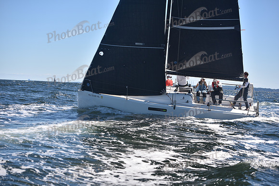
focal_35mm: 70
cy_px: 93
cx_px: 140
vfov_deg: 19.5
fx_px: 543
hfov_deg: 28.8
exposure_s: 1/1000
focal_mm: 70
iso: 200
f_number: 4
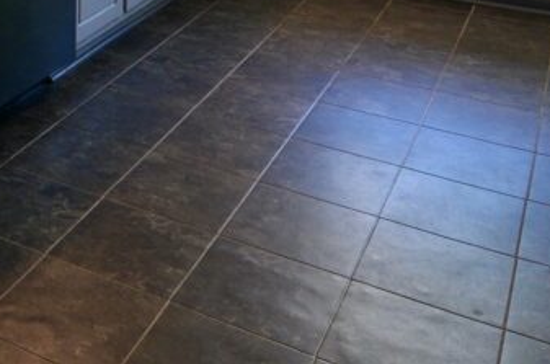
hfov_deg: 31.3
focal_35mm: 59
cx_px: -13
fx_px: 896
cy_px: -161
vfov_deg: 20.2
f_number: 4
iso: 400
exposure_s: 1/60
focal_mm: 11
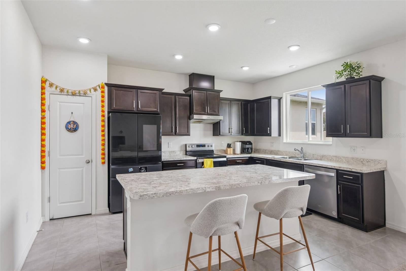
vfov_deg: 64.5
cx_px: 203
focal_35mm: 19
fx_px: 214
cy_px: 136
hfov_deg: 86.9
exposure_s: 1/30
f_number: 8
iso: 400
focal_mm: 19
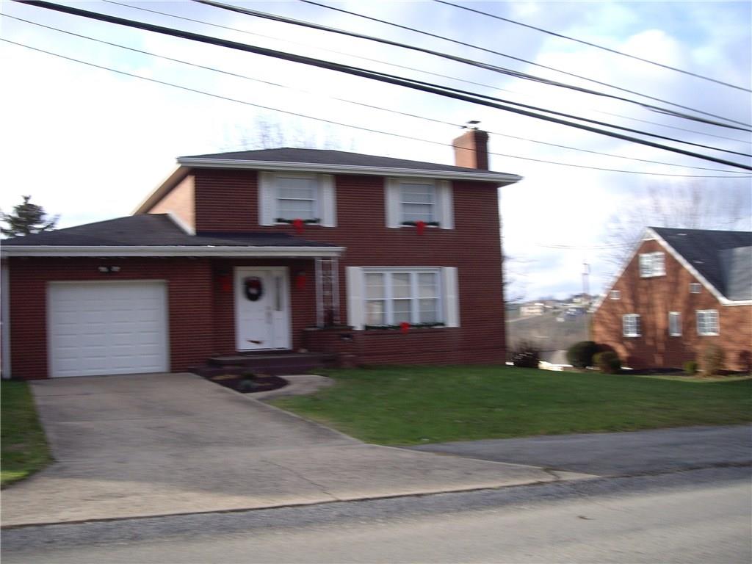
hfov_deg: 49.0
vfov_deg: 37.7
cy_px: 282
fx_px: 826
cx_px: 376
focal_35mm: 38
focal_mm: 6.2
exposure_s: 1/160
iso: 64
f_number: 4.3
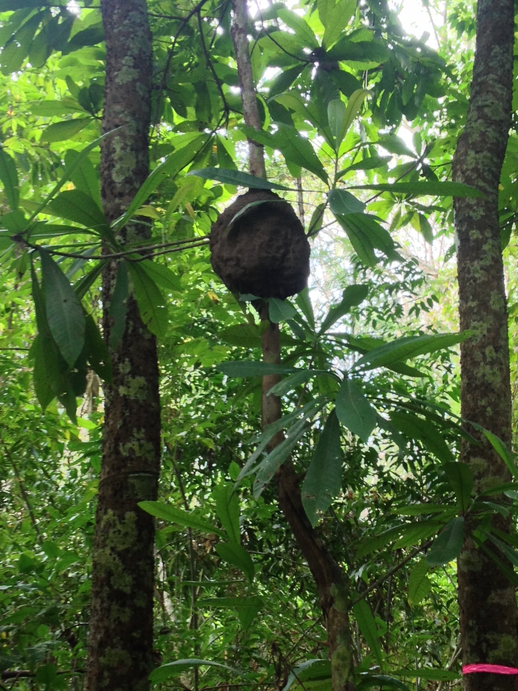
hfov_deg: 21.6
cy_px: 378
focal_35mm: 68
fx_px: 1357
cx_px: 289
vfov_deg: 28.5
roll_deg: +2.0
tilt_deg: +8.5
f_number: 2.4
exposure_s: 1/40
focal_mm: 4.28
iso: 64
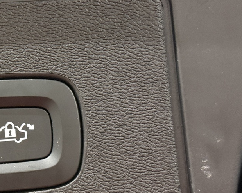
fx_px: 781
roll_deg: +0.0
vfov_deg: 14.1
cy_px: 115
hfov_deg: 17.0
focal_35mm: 109
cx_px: -26
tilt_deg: +24.5
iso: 250
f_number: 1.78
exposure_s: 1/52
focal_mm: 6.76
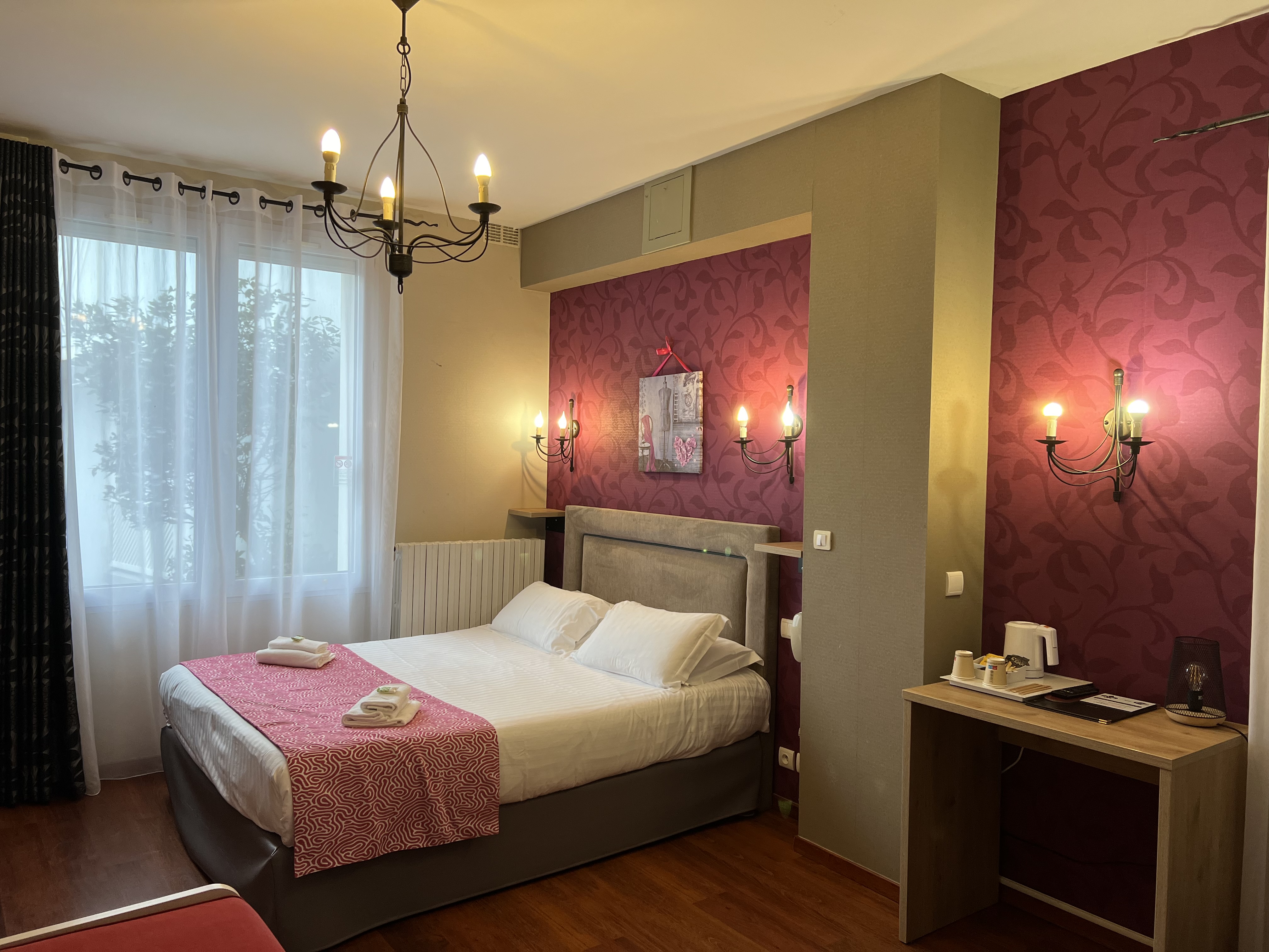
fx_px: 953
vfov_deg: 53.1
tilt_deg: -2.1
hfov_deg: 67.3
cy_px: 476
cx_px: 634
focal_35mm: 26
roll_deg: -1.4
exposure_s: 1/100
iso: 100
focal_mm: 5.7
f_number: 1.5
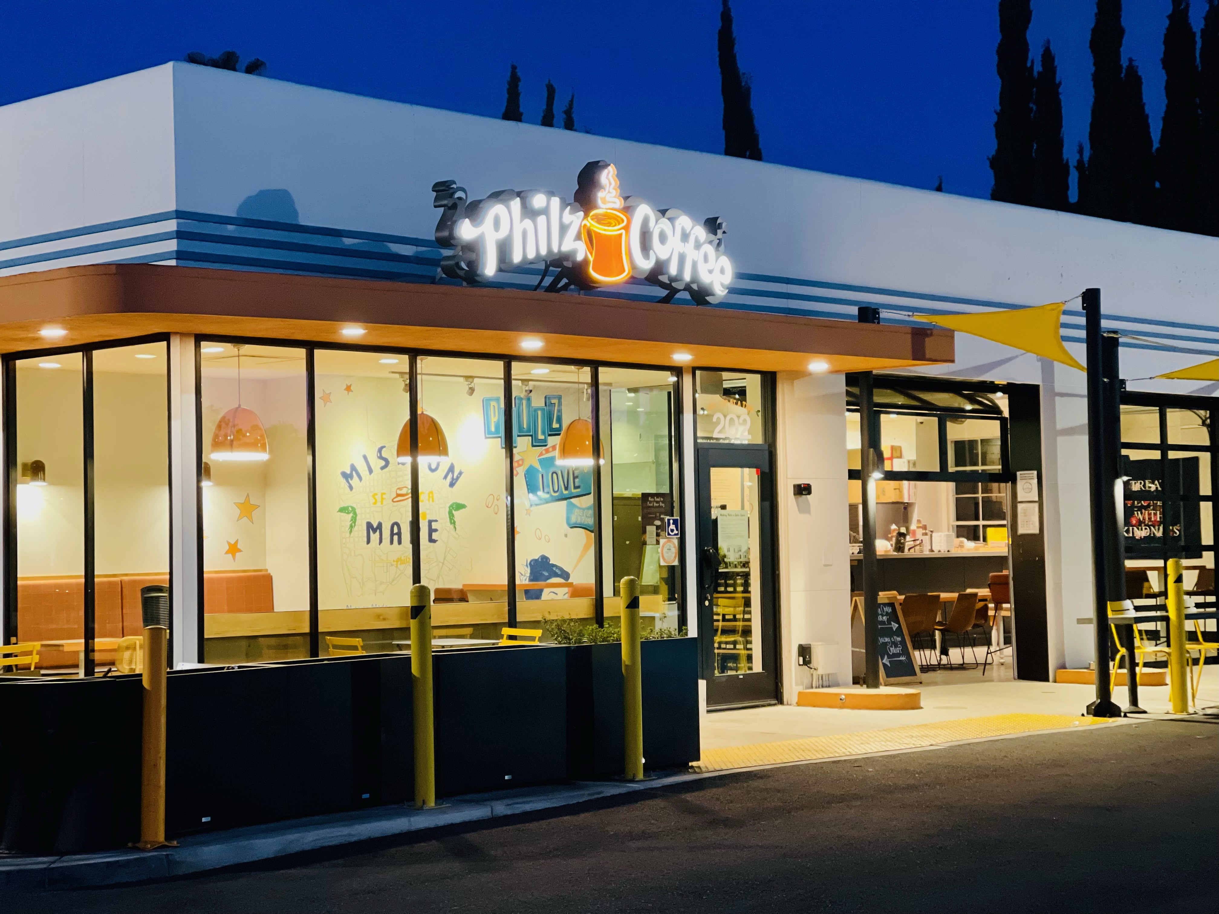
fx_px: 2254
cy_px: 457
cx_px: 610
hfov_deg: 30.3
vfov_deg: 22.9
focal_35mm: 64
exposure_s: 1/24
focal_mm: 7.5
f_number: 2.2
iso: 400
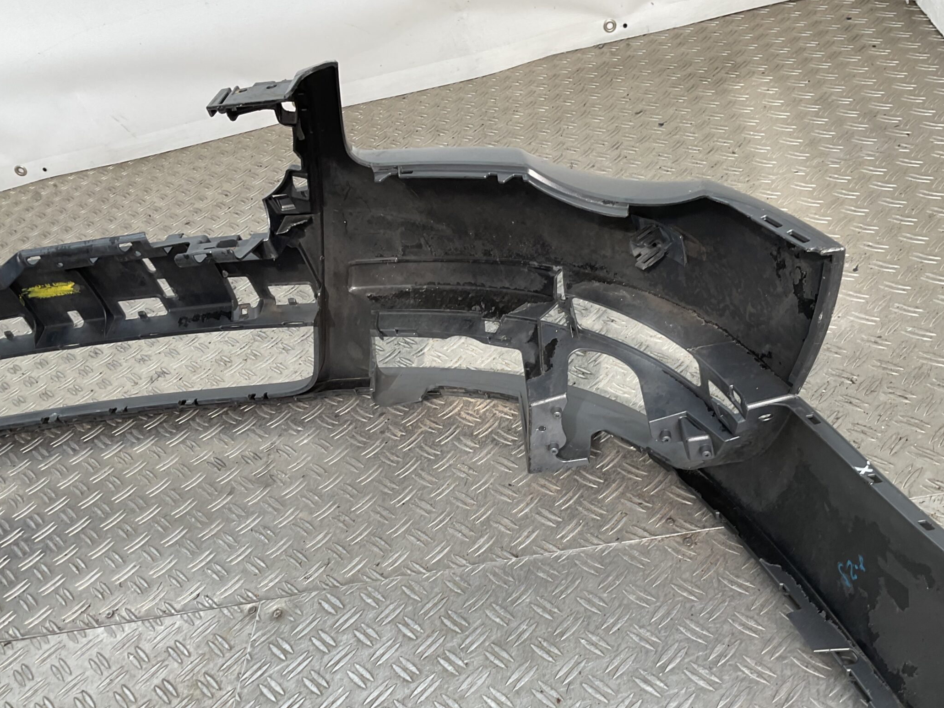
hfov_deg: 51.3
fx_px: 982
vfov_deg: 39.5
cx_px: 500
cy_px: 416
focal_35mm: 36
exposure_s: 1/120
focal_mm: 3
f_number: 1.8
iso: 20
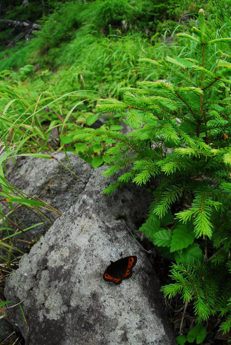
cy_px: 172
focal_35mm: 16
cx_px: 116
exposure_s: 1/400
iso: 200
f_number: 4.5
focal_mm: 10.5
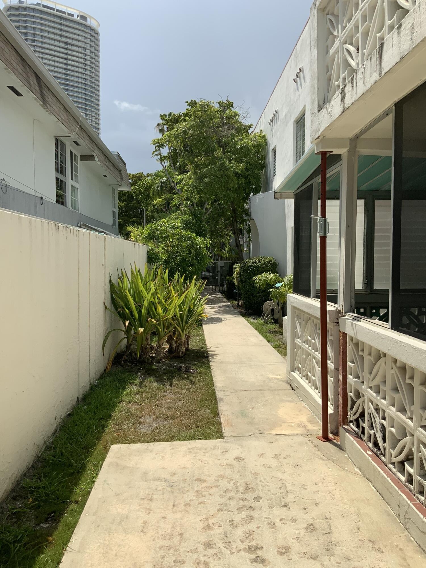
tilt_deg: -4.7
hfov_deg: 48.2
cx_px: 213
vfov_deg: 61.7
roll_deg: +0.3
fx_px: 476
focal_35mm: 29
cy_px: 284
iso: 16
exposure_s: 1/2959
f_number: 1.8
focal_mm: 3
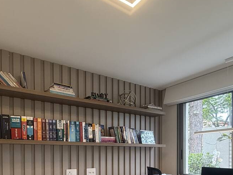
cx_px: 148
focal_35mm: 31
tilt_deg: +0.1
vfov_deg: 42.1
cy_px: 155
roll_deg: -0.4
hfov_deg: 57.5
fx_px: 209
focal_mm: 2.22
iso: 125
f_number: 2.2
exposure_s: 1/120
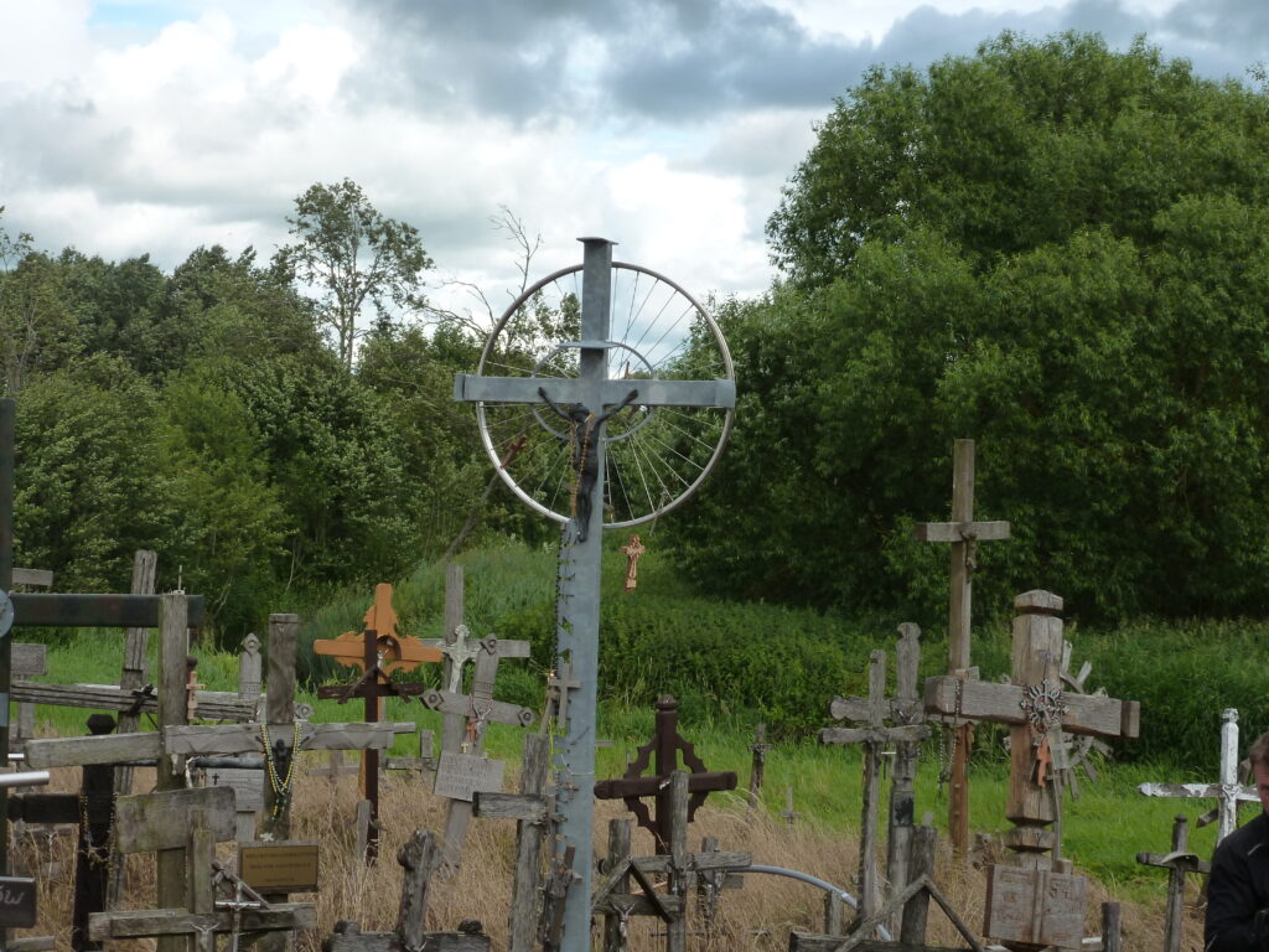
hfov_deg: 27.4
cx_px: 634
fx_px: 2603
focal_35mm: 71
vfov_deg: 20.7
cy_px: 476
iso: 160
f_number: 4.7
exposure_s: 1/320
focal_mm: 12.7
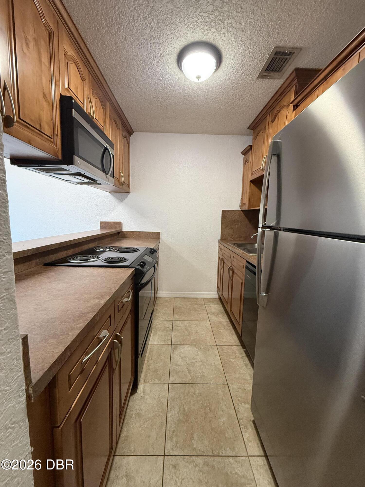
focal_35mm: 14
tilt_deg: -7.8
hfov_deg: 85.7
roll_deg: -2.2
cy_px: 244
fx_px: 197
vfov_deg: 102.1
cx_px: 182
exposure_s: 1/60
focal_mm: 2.22
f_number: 2.2
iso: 320
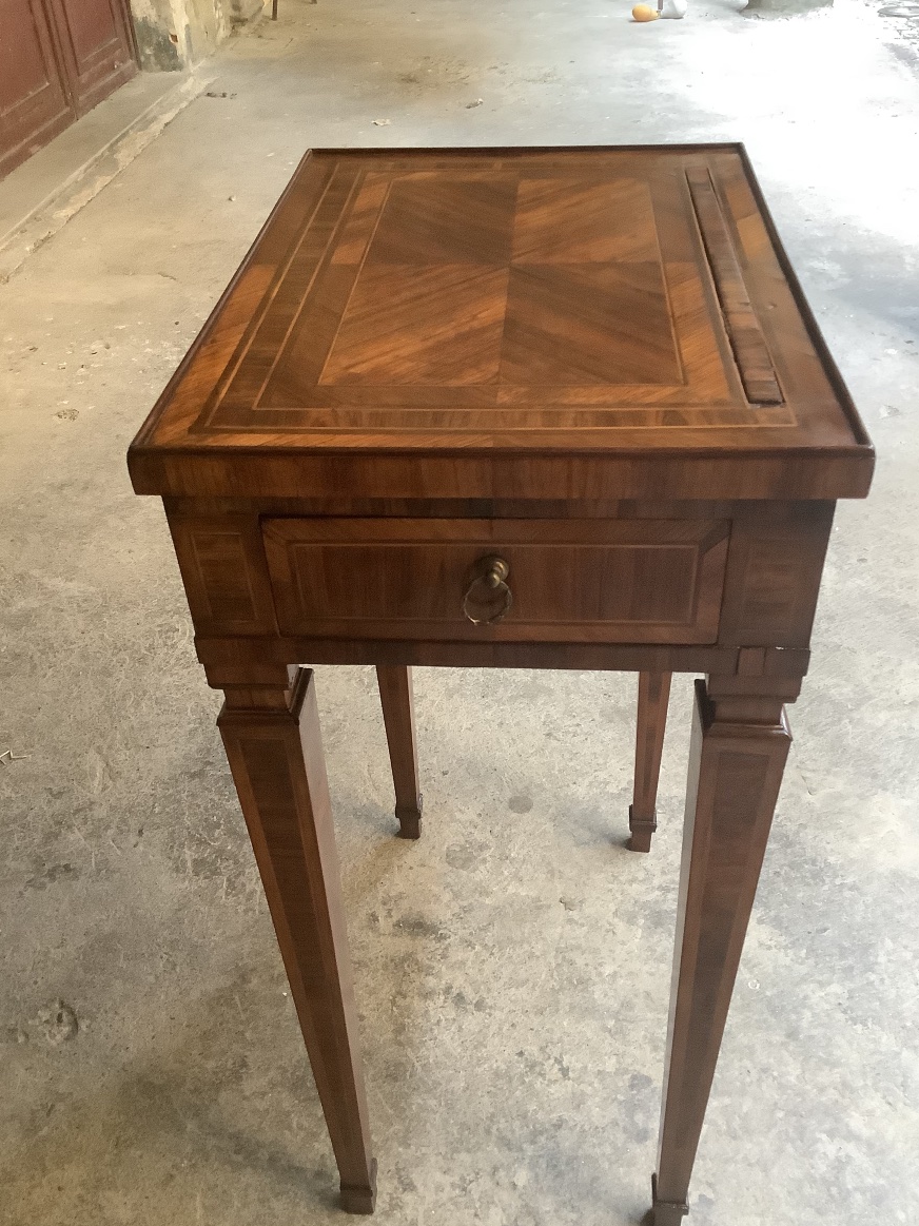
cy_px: 626
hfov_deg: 44.2
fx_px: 1133
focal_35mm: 32
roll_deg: +4.3
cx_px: 455
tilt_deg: -37.8
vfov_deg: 56.8
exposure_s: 1/50
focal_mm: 3.3
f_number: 2.4
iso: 320
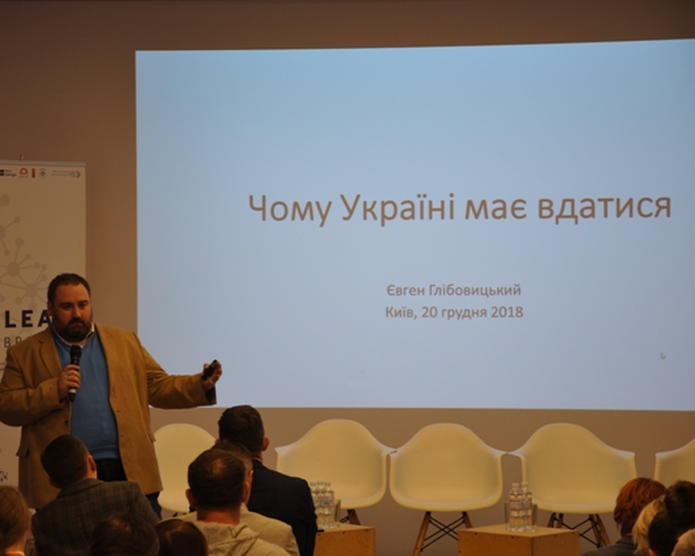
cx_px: 299
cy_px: 279
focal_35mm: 120
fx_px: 2468
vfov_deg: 12.9
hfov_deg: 16.0
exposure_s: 1/13
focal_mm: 70
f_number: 5
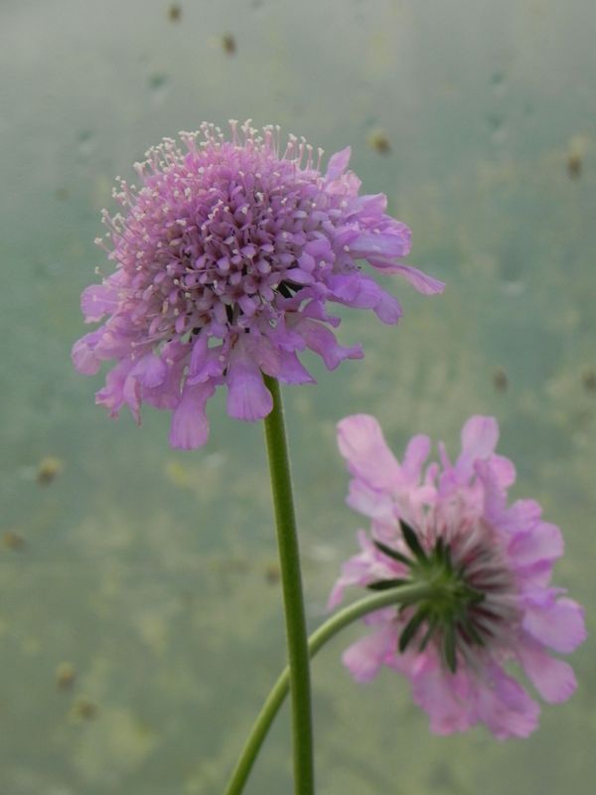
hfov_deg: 8.1
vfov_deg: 10.7
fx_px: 4224
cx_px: 298
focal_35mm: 184
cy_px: 398
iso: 160
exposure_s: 1/40
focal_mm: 32.7
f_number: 5
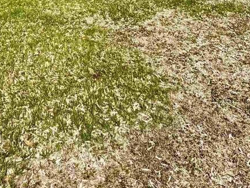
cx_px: 75
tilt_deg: +4.8
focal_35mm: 46
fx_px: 332
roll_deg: +1.6
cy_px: -115
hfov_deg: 40.5
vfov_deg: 23.2
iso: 50
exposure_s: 1/1672
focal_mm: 2.22
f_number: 2.2
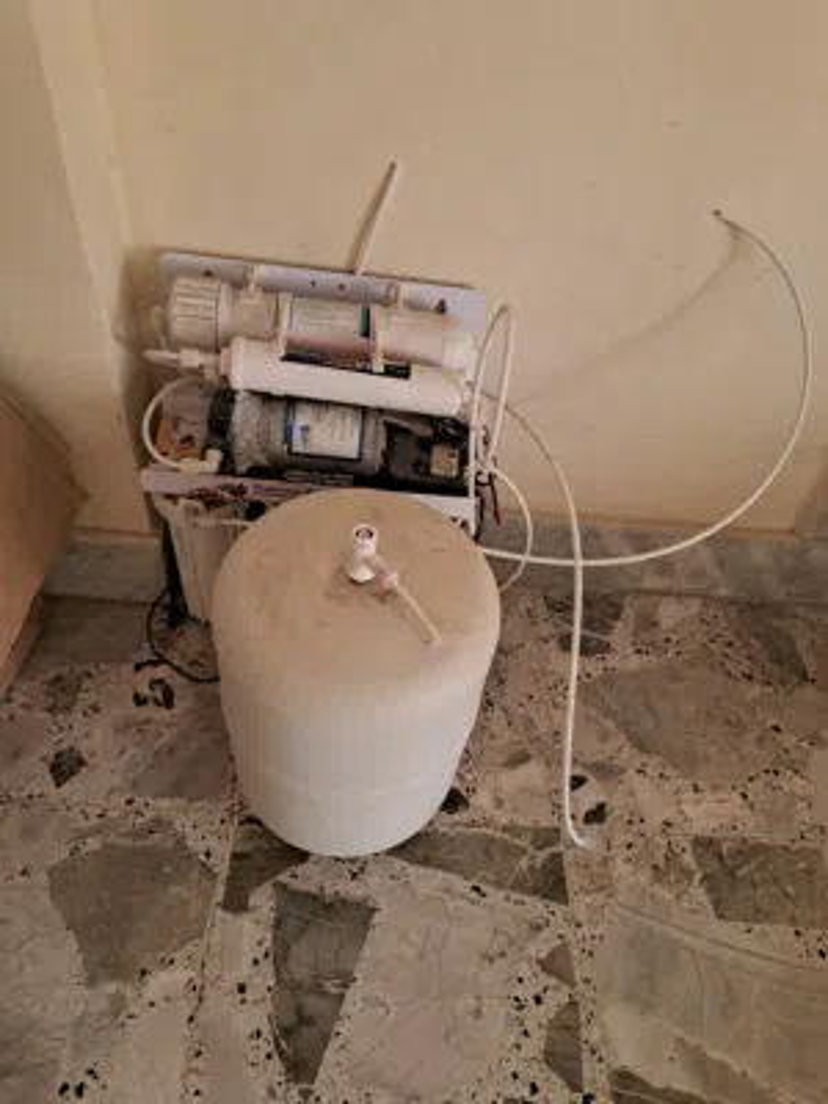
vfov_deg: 71.6
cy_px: 552
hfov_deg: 56.8
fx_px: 765
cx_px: 414
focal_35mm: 24
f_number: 1.8
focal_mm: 5.23
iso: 640
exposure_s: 1/33
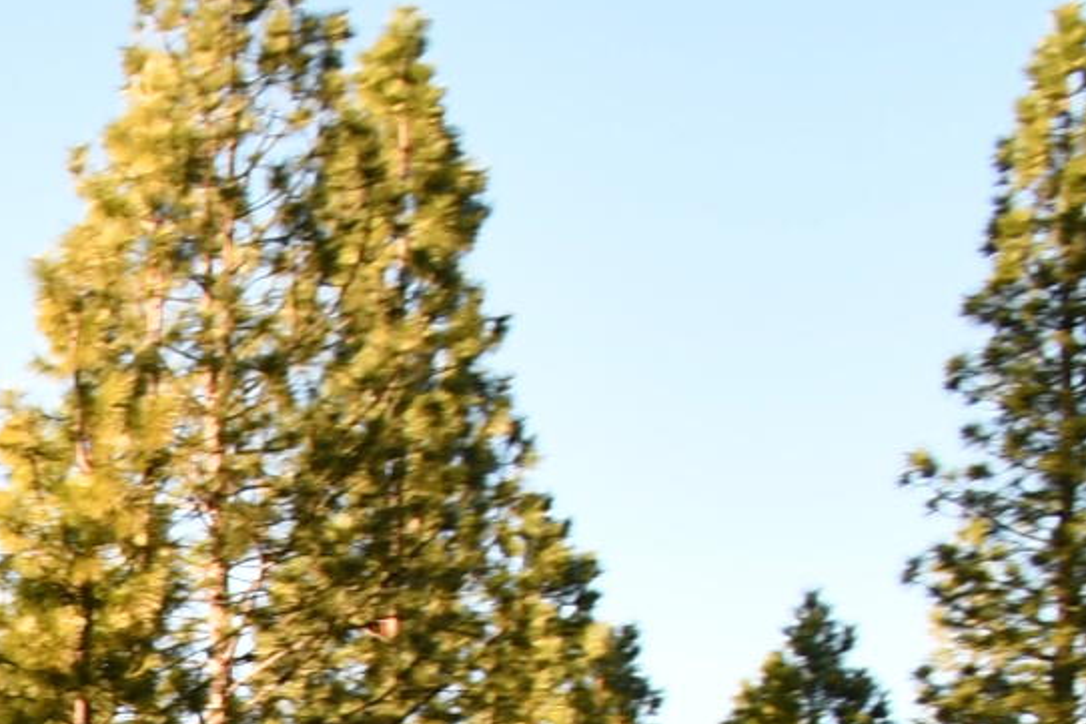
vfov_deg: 13.0
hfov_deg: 17.3
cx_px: -1118
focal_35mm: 83
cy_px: 1679
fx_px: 2503
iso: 180
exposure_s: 1/125
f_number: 5.6
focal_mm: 10
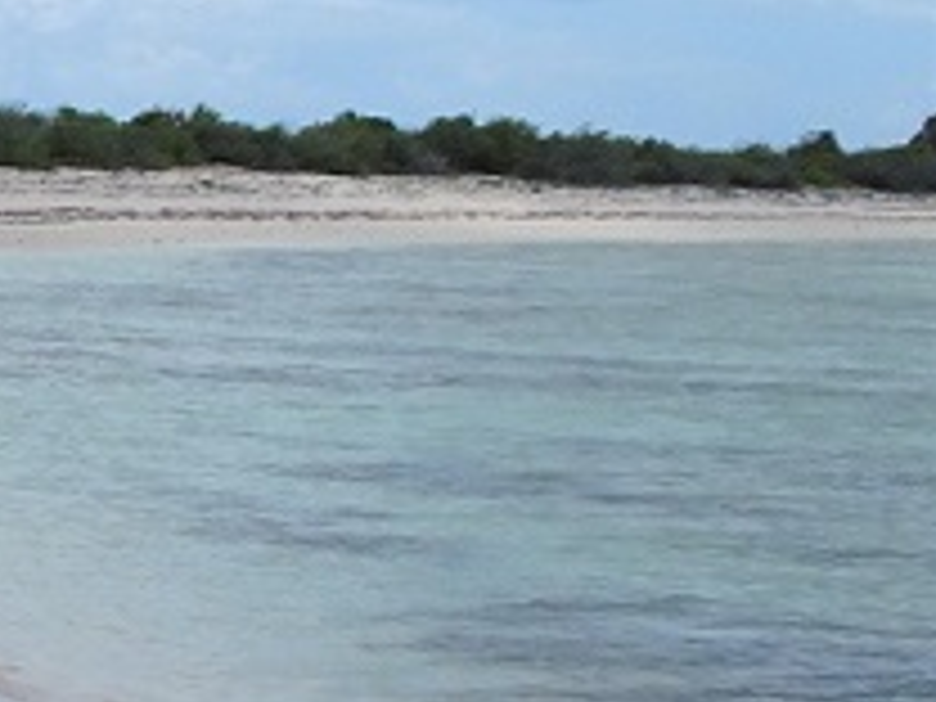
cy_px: 1215
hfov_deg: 12.1
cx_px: -1458
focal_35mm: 123
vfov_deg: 11.3
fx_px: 3326
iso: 80
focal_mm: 4.1
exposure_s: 1/1600
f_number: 3.5
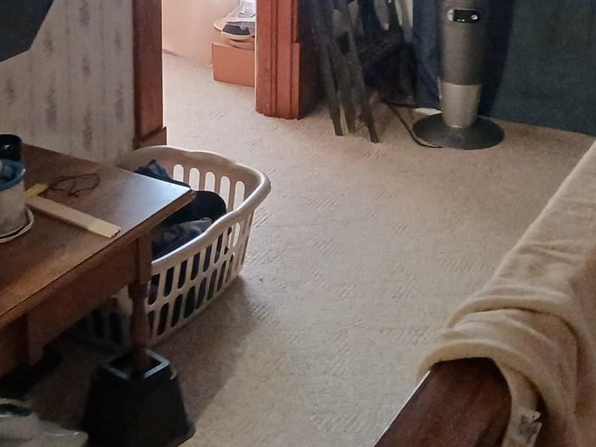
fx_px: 1153
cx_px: 198
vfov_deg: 21.1
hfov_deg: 28.8
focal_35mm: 67
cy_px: -7
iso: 800
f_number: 1.8
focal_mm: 3.98
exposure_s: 1/20
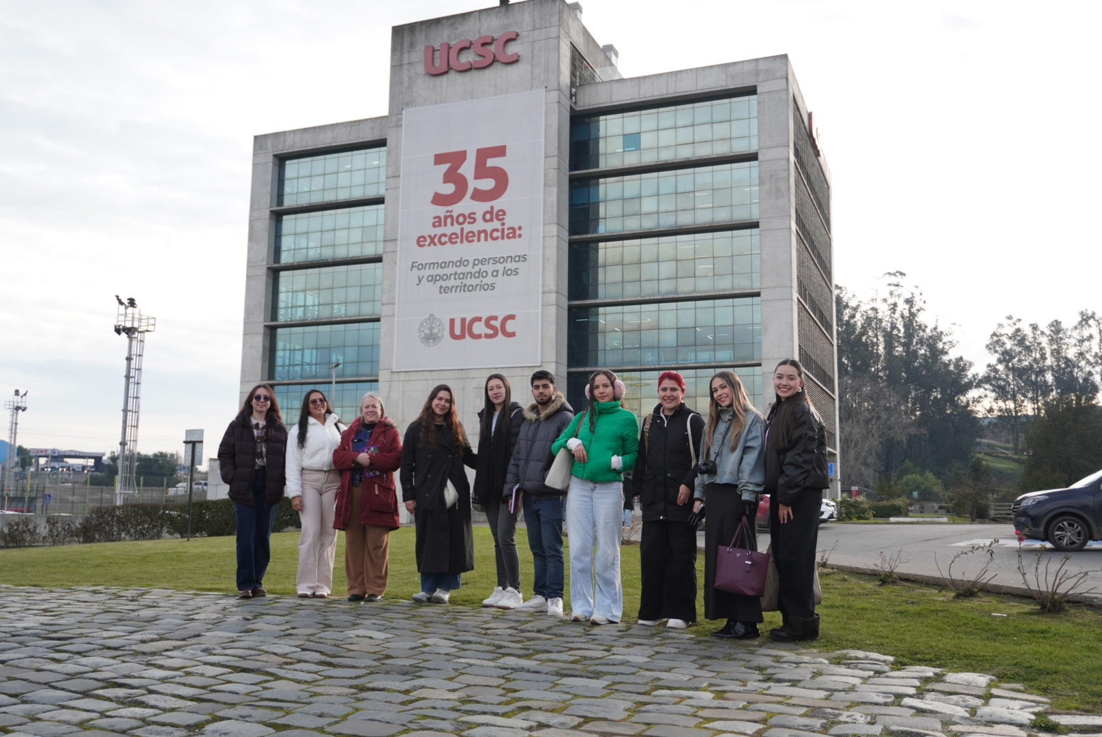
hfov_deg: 59.5
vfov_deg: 41.8
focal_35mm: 32
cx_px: 551
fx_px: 965
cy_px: 368
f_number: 4
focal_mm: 21
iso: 500
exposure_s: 1/1250
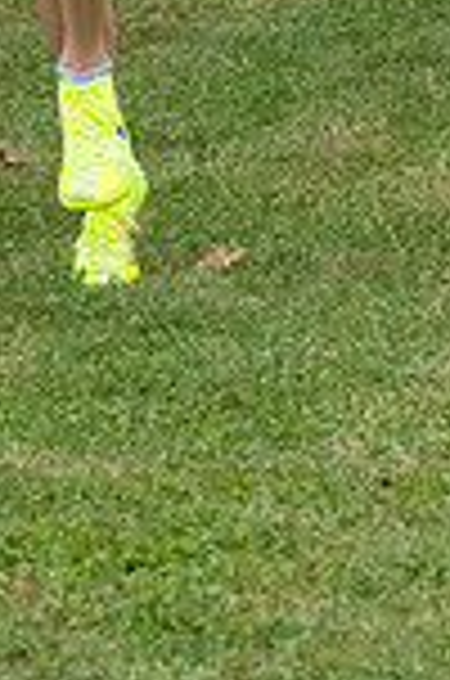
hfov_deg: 5.3
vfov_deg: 7.8
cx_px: -11
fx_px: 4878
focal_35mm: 259
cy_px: -279
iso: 3200
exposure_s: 1/1600
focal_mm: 58
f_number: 5.6
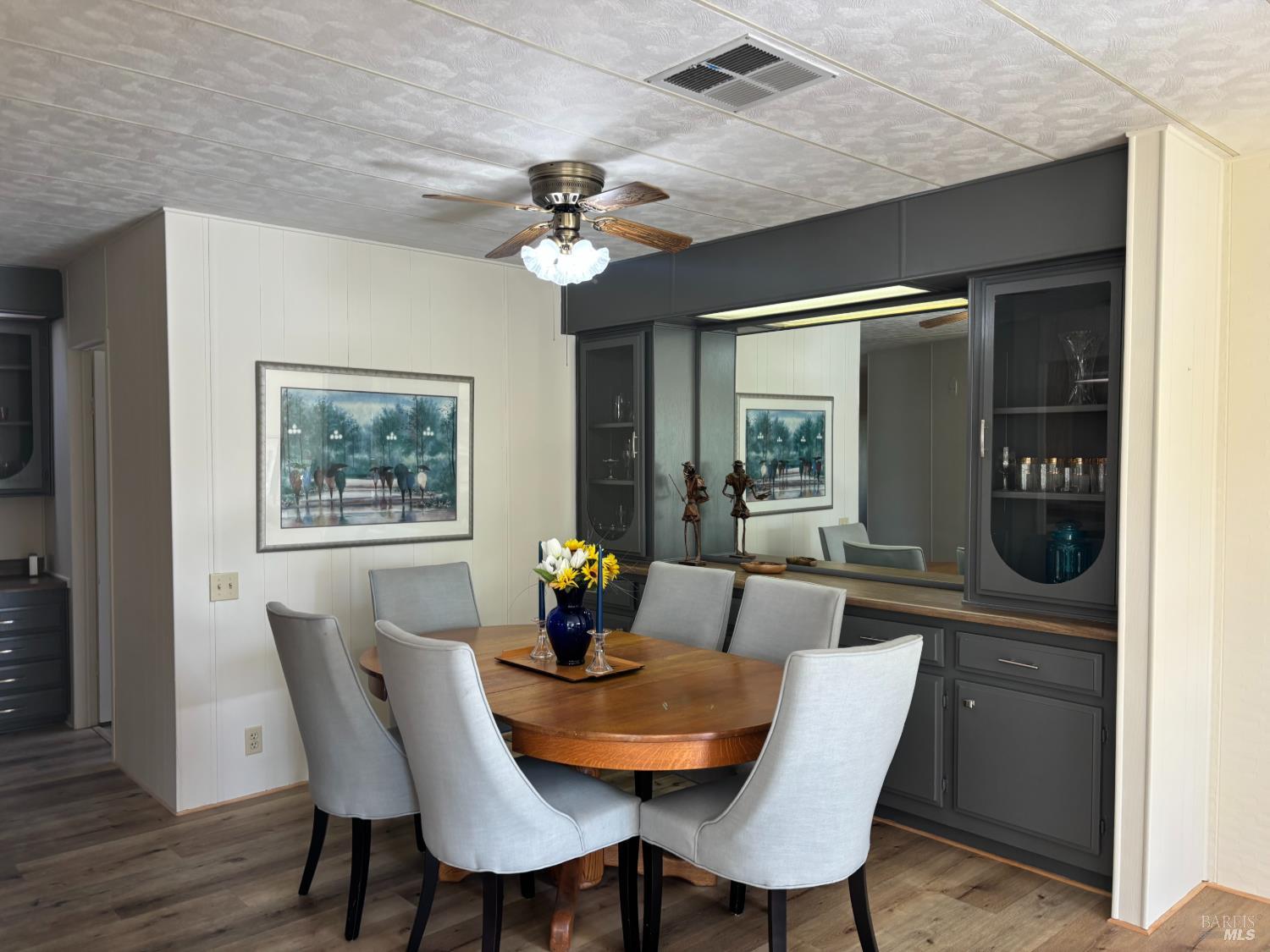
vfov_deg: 53.1
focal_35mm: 26
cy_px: 476
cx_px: 635
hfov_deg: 67.3
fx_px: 954
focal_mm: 5.96
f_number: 1.6
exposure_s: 1/60
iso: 80
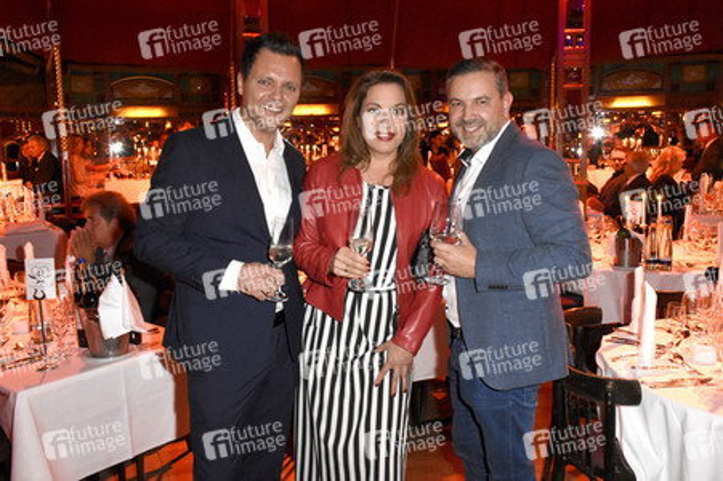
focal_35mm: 33
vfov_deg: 39.9
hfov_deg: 57.3
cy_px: 240
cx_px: 362
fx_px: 662
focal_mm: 22
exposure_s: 1/60
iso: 5000
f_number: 6.3
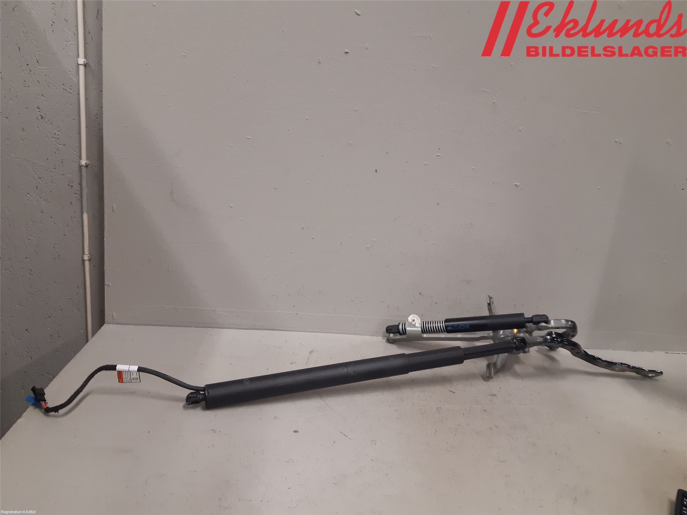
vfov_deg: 53.1
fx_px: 516
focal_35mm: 26
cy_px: 258
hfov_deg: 67.3
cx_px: 344
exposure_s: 1/50
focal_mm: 3.93
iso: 125
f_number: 1.7
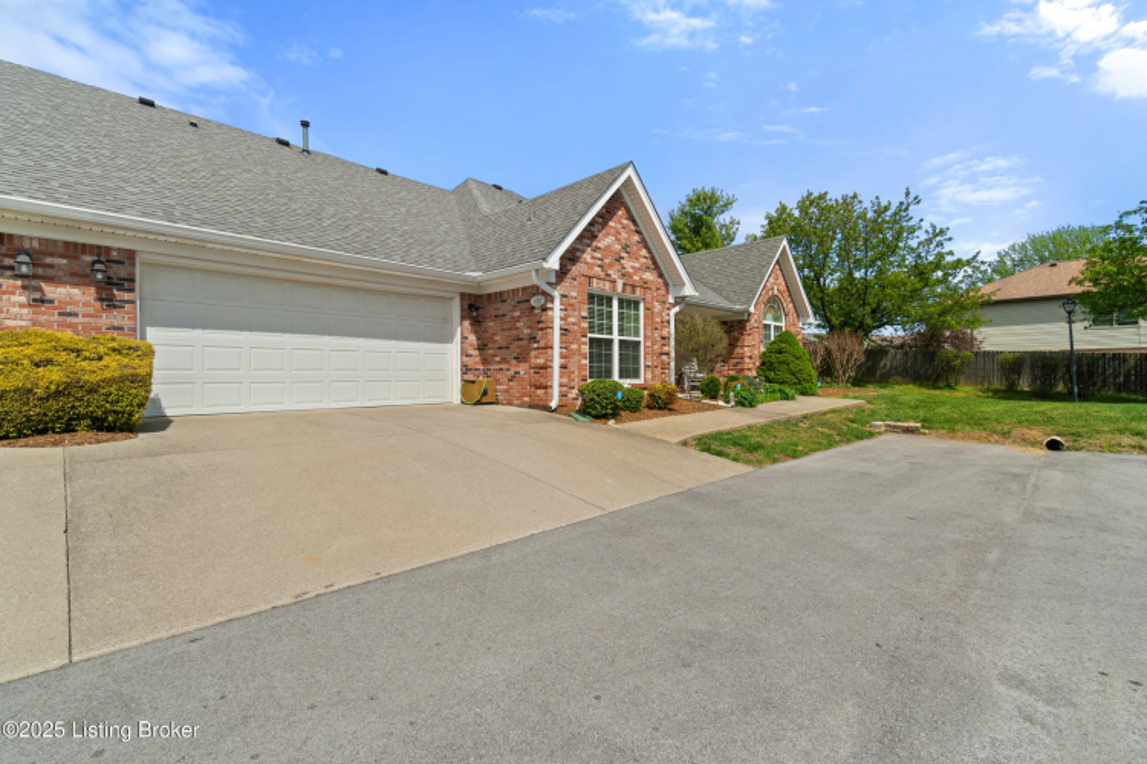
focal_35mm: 15
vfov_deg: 77.3
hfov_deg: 100.4
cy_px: 382
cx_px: 574
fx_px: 478
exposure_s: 1/400
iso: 400
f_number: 9
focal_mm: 10
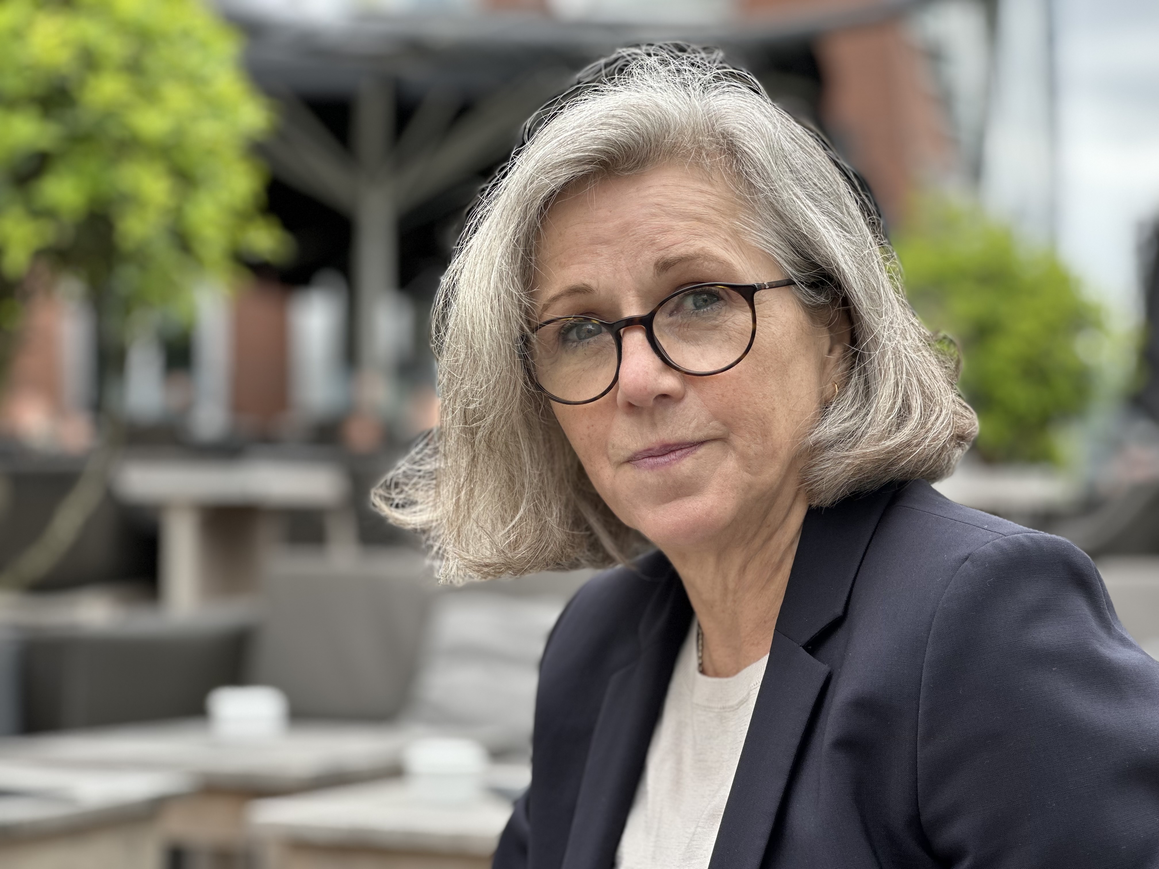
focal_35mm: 77
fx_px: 2578
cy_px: 434
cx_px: 580
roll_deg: +1.7
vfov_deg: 19.1
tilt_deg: +3.4
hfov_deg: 25.3
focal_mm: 9
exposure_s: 1/121
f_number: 2.8
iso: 20
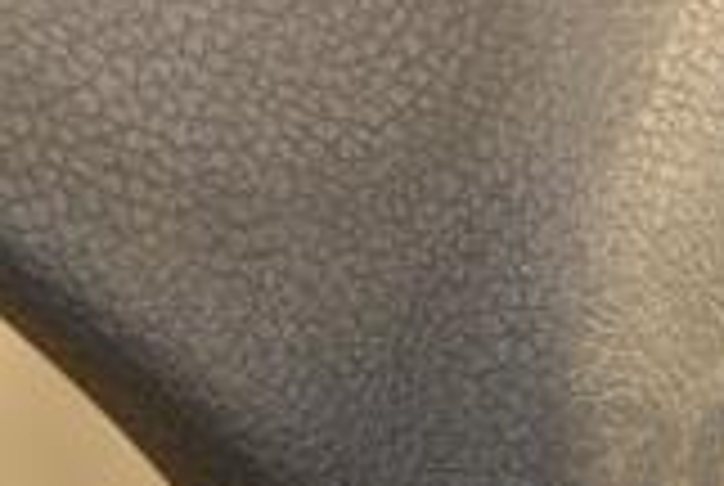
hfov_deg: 5.9
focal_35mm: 346
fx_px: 6971
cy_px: -130
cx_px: 265
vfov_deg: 4.0
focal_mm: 62
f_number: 5.3
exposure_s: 1/100
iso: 800
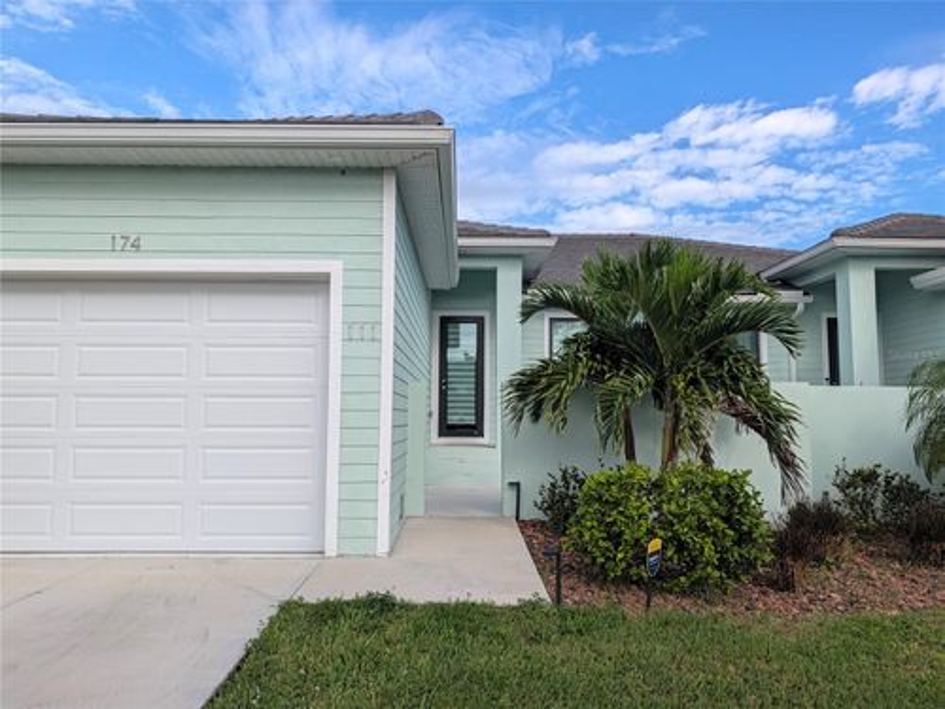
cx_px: 472
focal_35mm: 24
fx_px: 655
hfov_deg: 71.6
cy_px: 354
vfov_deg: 56.8
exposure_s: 1/759
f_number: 1.68
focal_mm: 6.9
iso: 23
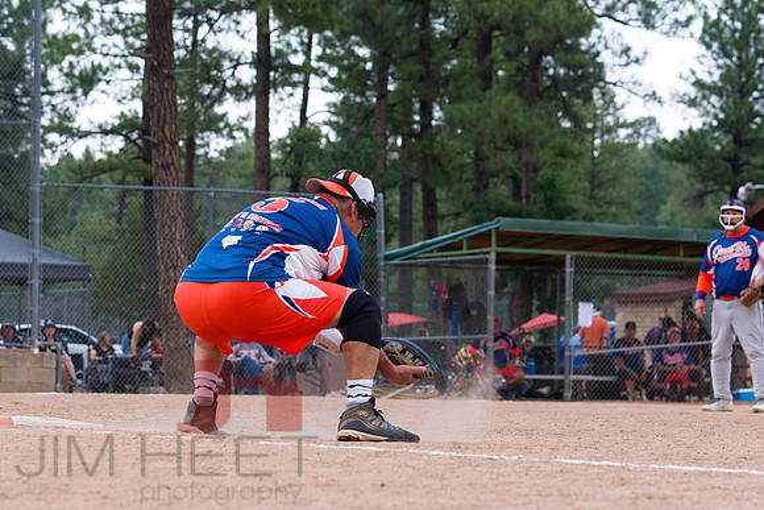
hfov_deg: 12.6
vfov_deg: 8.5
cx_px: 321
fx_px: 3445
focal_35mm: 162
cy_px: 296
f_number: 8
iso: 2000
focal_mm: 140
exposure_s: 1/1000
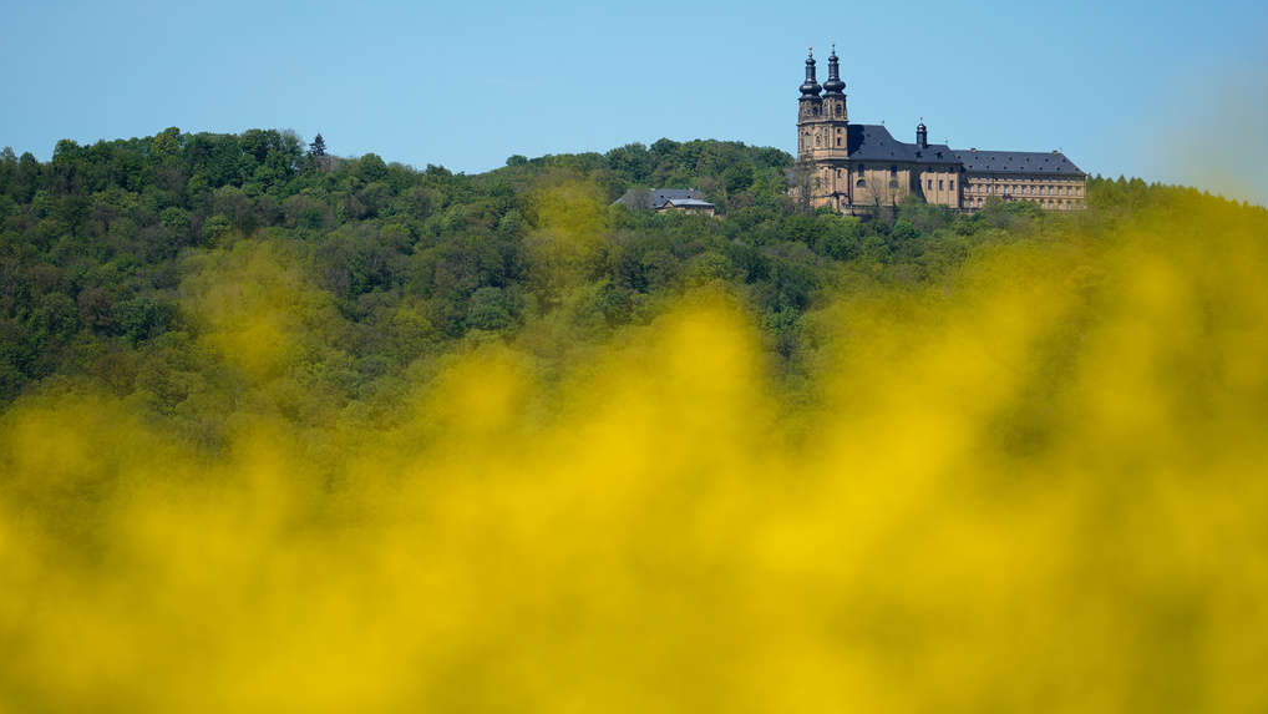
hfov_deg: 9.1
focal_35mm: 237
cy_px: 321
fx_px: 7970
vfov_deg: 5.1
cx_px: 635
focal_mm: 150
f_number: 2
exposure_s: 1/2500
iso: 50
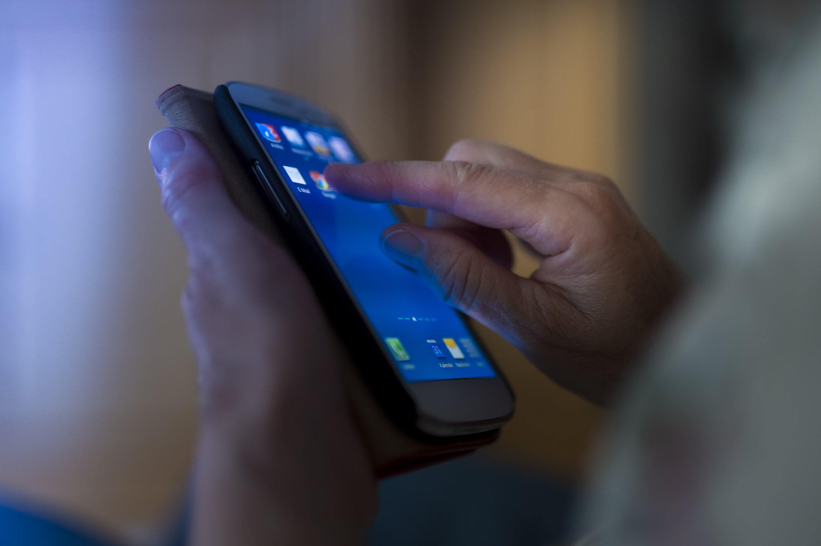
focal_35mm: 50
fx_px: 1139
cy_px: 273
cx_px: 410
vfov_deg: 27.0
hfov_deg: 39.6
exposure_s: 1/100
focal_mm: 50
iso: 800
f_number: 1.4
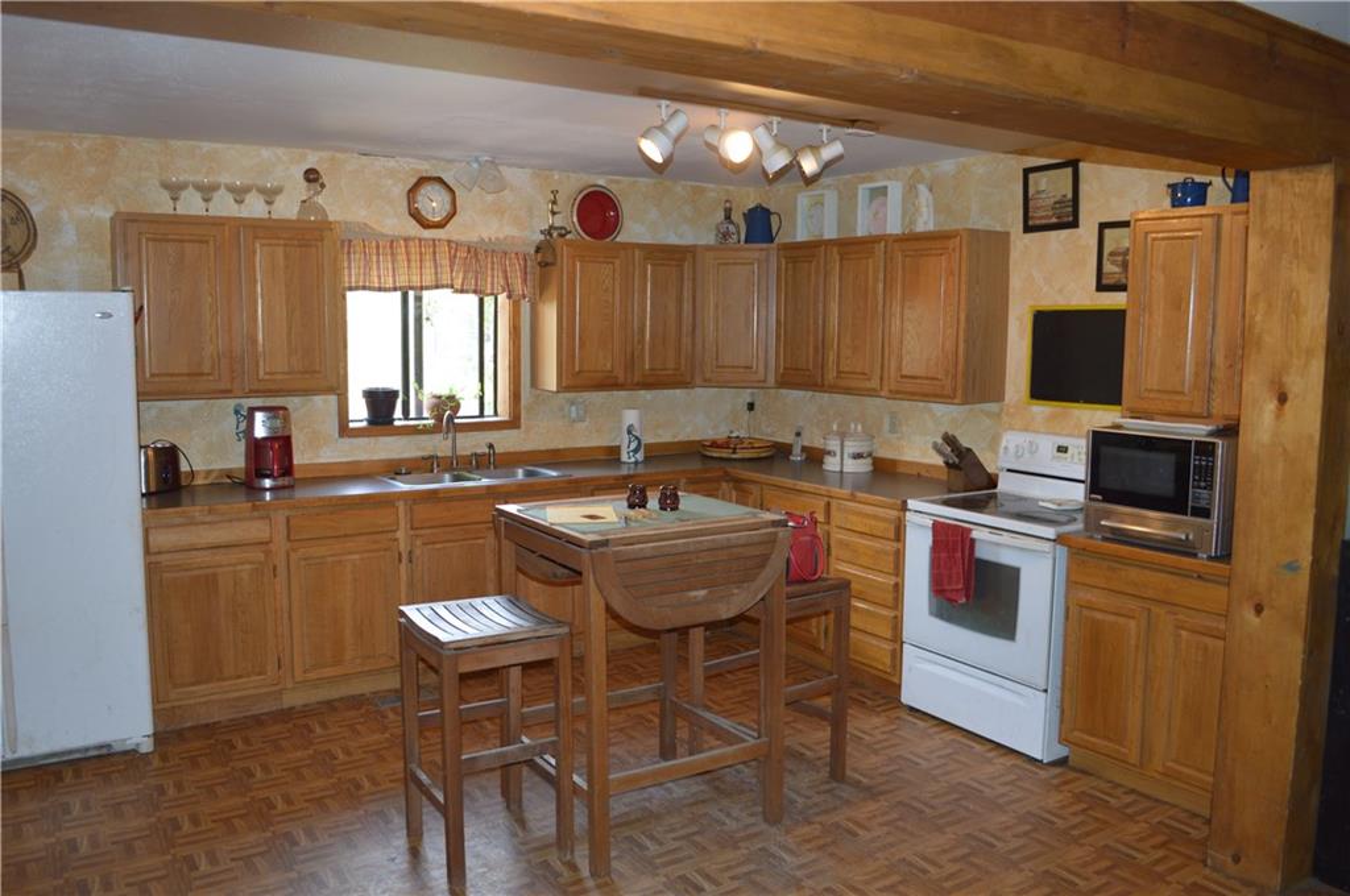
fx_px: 1011
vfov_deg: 47.8
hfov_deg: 67.4
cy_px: 448
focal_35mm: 27
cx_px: 675
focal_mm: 18
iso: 280
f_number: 3.5
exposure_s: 1/30
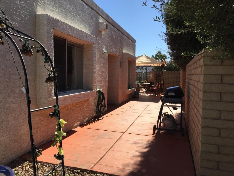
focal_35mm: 29
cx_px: 117
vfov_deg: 48.2
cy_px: 88
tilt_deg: -4.2
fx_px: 196
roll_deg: -1.7
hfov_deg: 61.7
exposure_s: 1/2198
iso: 32
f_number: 2.2
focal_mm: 4.15
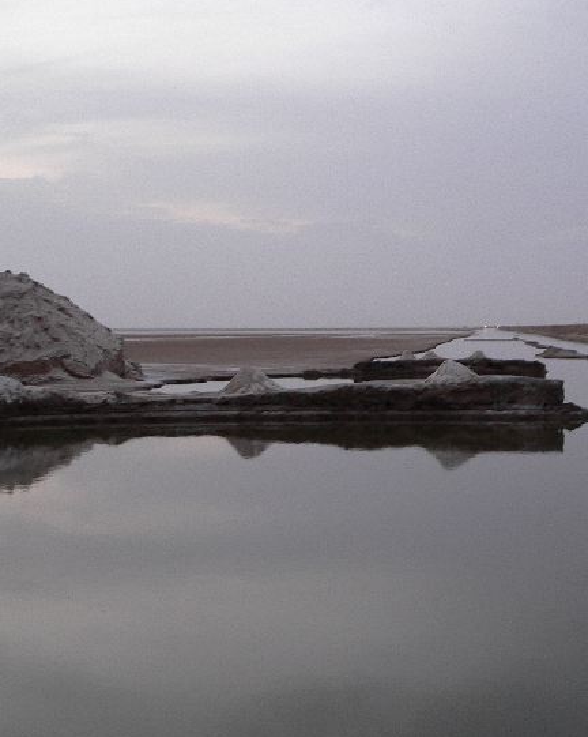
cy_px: 356
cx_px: 436
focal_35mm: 52
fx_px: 1132
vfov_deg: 36.0
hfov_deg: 28.7
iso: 80
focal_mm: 6
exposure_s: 1/6
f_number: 2.8
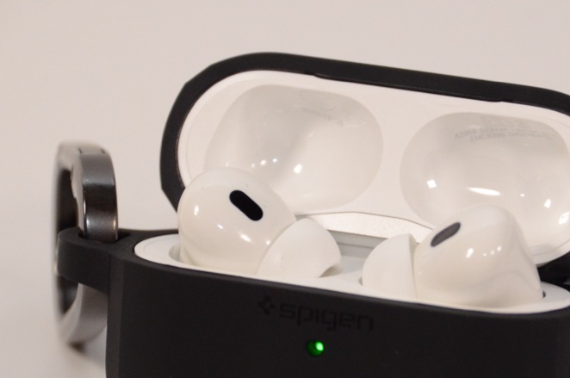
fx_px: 7949
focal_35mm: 503
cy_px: 277
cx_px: 372
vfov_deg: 2.7
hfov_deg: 4.1
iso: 1600
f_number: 6.3
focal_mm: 185
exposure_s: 1/100
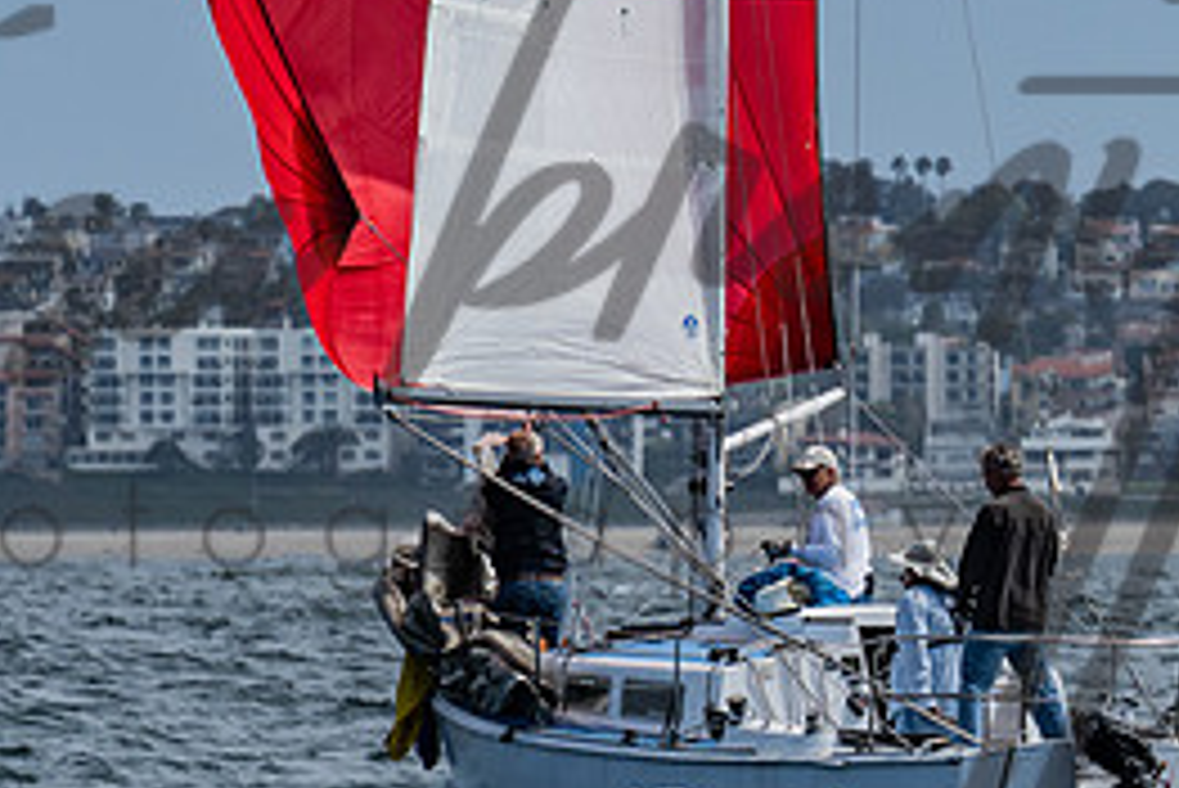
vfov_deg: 2.0
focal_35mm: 675
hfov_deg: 3.1
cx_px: 1016
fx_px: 22118
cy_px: 651
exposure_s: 1/2000
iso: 200
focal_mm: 200
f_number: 6.3
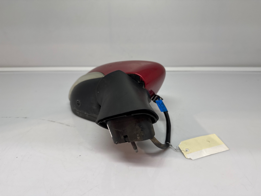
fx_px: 181
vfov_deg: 56.8
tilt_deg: -22.0
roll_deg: +1.0
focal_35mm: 24
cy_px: 98
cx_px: 130
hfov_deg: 71.6
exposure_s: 1/100
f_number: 1.78
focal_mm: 6.76
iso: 100
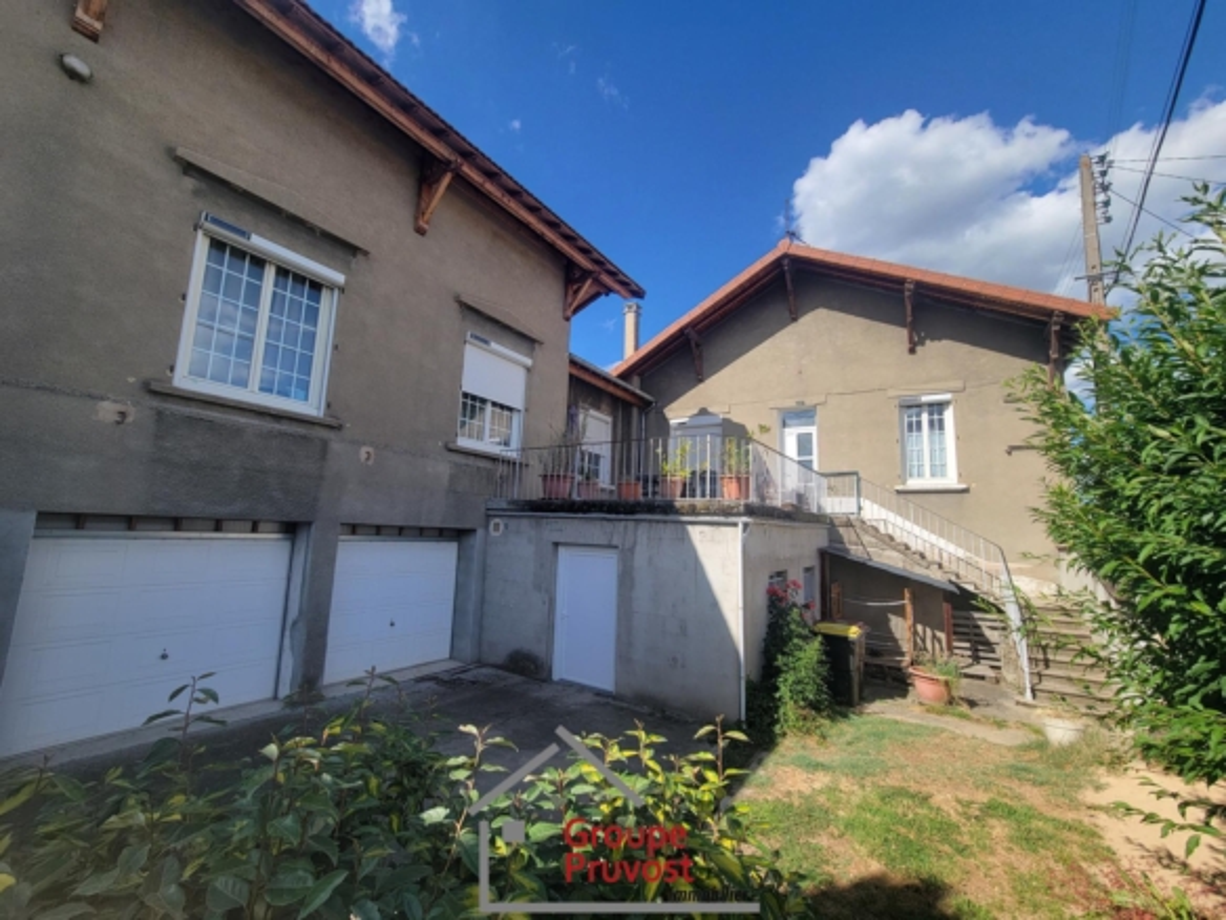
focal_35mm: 13
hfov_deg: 106.2
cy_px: 460
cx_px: 613
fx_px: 460
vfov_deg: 89.9
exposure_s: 1/947
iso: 50
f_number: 2.2
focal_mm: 2.2
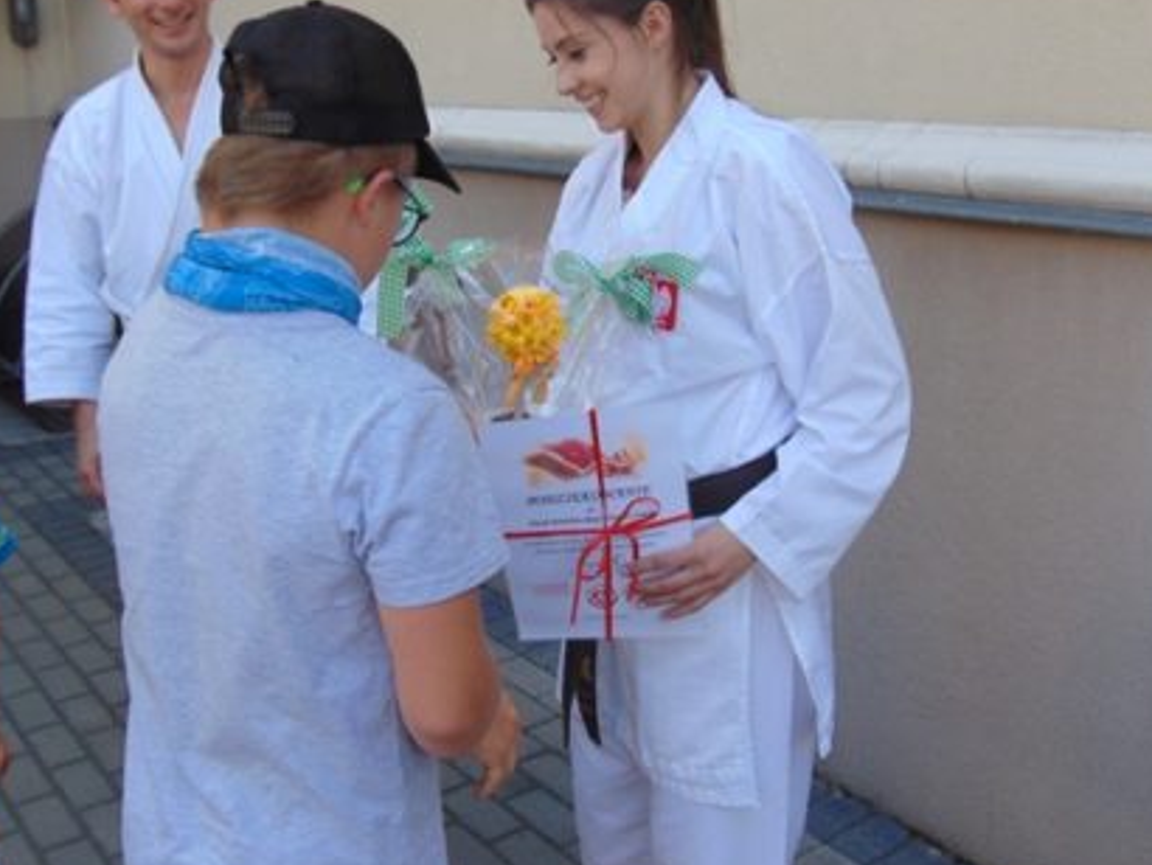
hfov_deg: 47.8
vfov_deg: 36.8
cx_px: 514
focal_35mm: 39
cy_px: 362
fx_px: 1299
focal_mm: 4.5
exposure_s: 1/320
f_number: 3
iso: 80
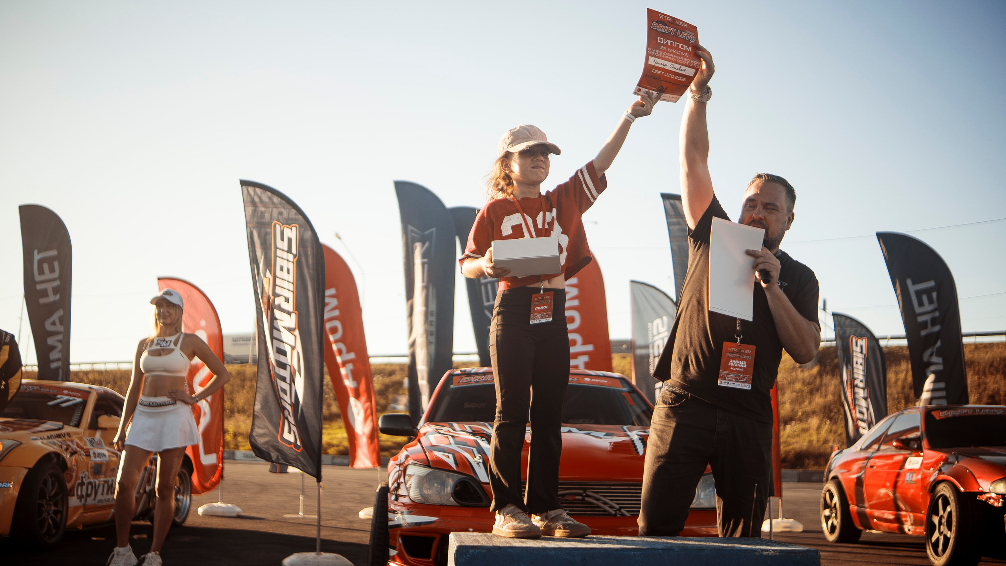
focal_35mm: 36
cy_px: 283
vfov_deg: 33.2
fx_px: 950
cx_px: 503
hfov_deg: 55.8
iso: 100
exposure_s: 1/2500
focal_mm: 23
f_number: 1.2
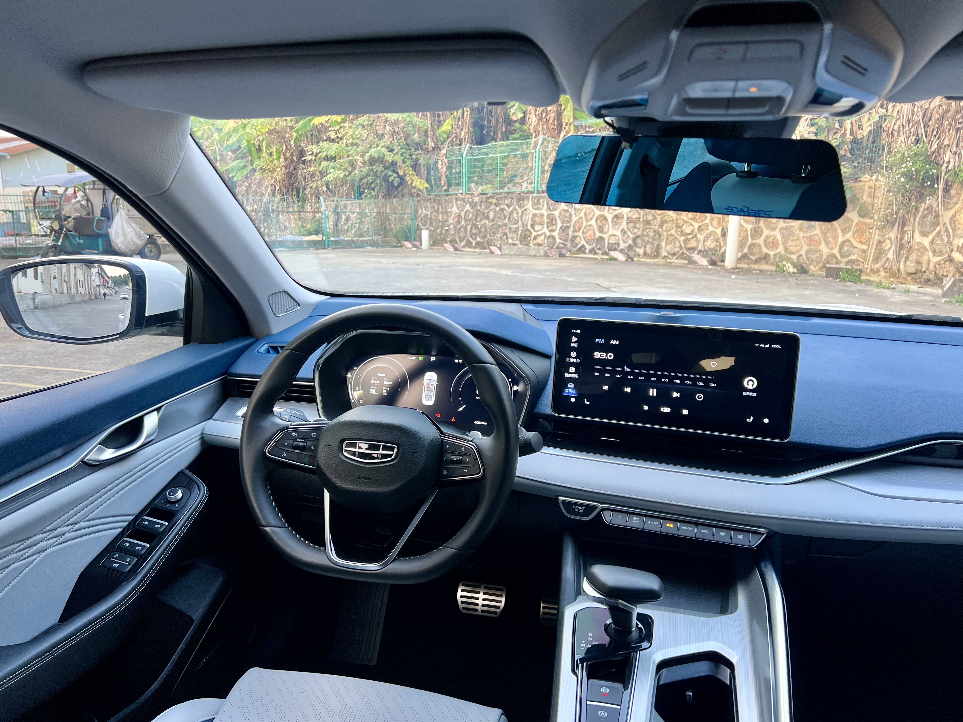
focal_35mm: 26
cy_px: 361
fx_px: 723
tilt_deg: -11.9
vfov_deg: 53.1
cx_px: 482
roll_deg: -0.7
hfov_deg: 67.3
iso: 125
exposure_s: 1/112
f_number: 1.5
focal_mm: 5.7
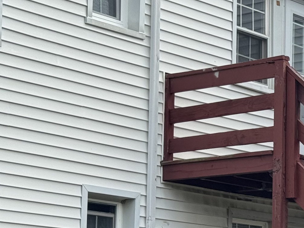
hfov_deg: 13.0
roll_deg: -1.0
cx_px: 400
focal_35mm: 146
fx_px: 1282
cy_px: 219
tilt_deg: +5.0
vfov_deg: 10.1
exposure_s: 1/3096
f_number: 1.78
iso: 64
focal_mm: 6.76
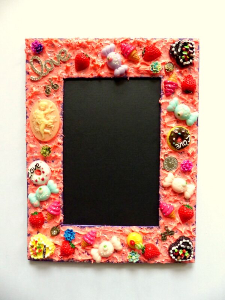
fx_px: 217
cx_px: 112
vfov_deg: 69.4
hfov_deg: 54.9
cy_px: 150
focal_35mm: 25
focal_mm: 4.5
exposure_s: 1/40
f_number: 2.8
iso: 400
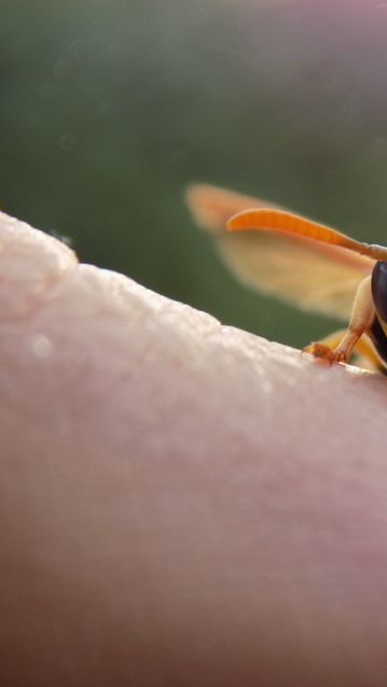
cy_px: 344
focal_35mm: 172
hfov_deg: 7.0
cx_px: 434
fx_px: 3137
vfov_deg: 12.5
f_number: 4.8
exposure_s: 1/40
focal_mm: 20.9
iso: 80
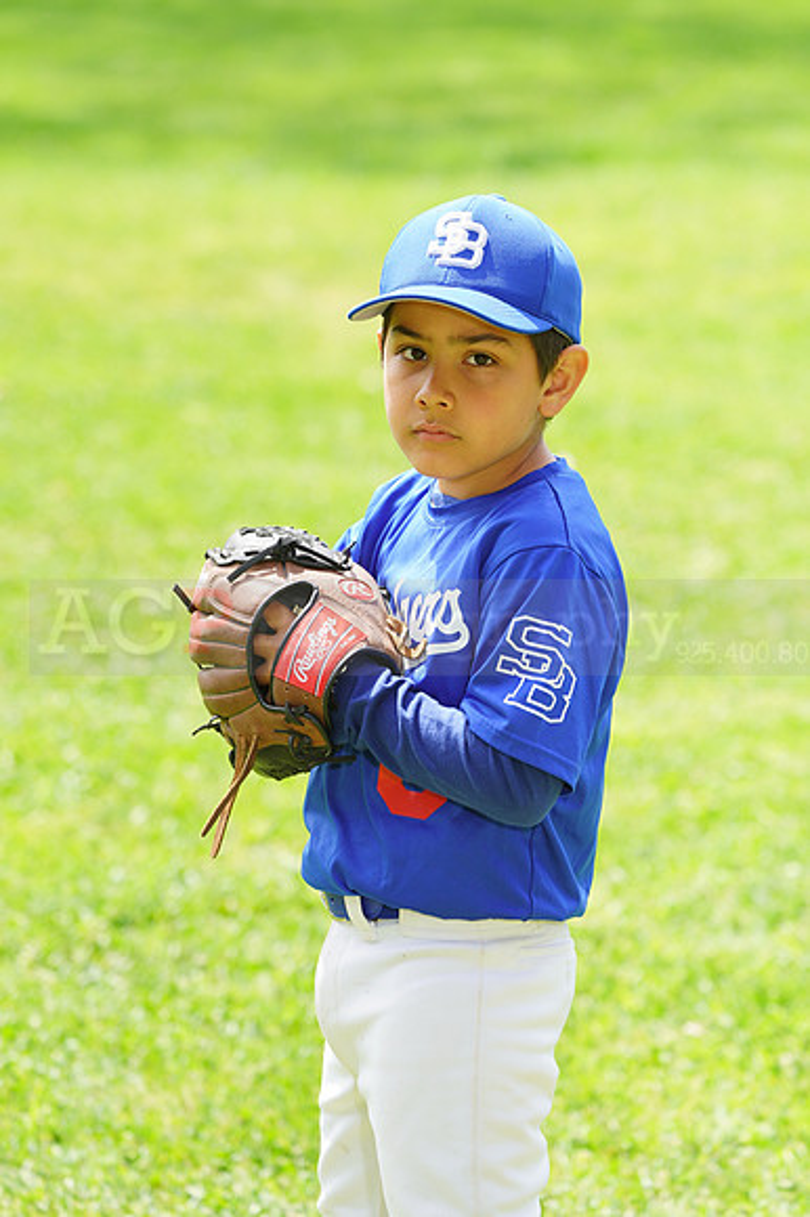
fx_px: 7467
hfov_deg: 6.2
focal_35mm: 221
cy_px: 608
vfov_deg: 9.3
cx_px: 405
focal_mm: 221
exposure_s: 1/200
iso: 200
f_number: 6.3
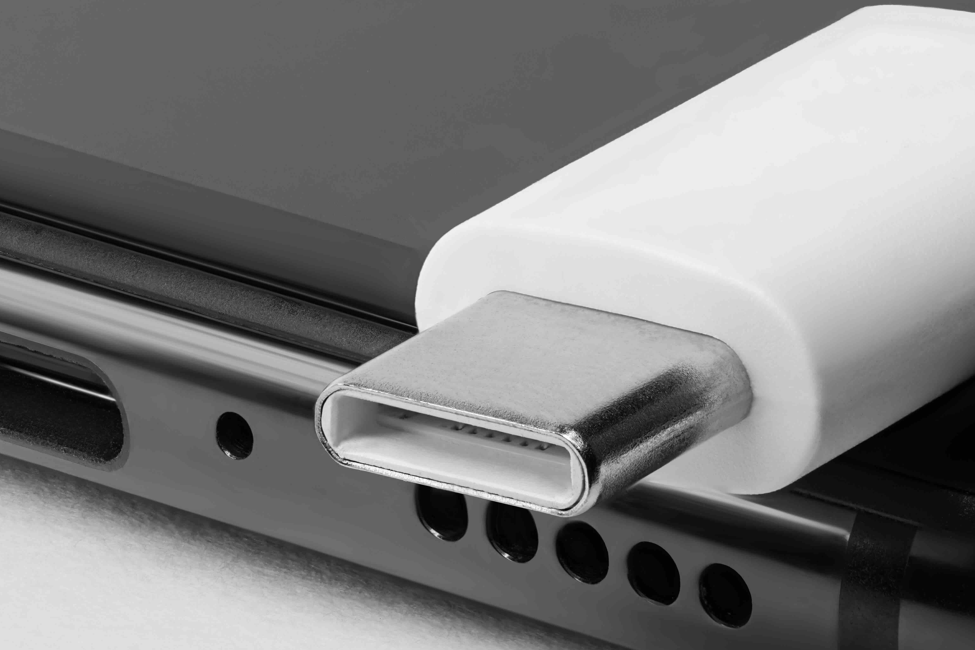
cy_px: 238
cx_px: 231
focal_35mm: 151
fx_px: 4090
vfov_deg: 9.1
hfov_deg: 13.5
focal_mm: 90
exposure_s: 1/200
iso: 400
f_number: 7.1
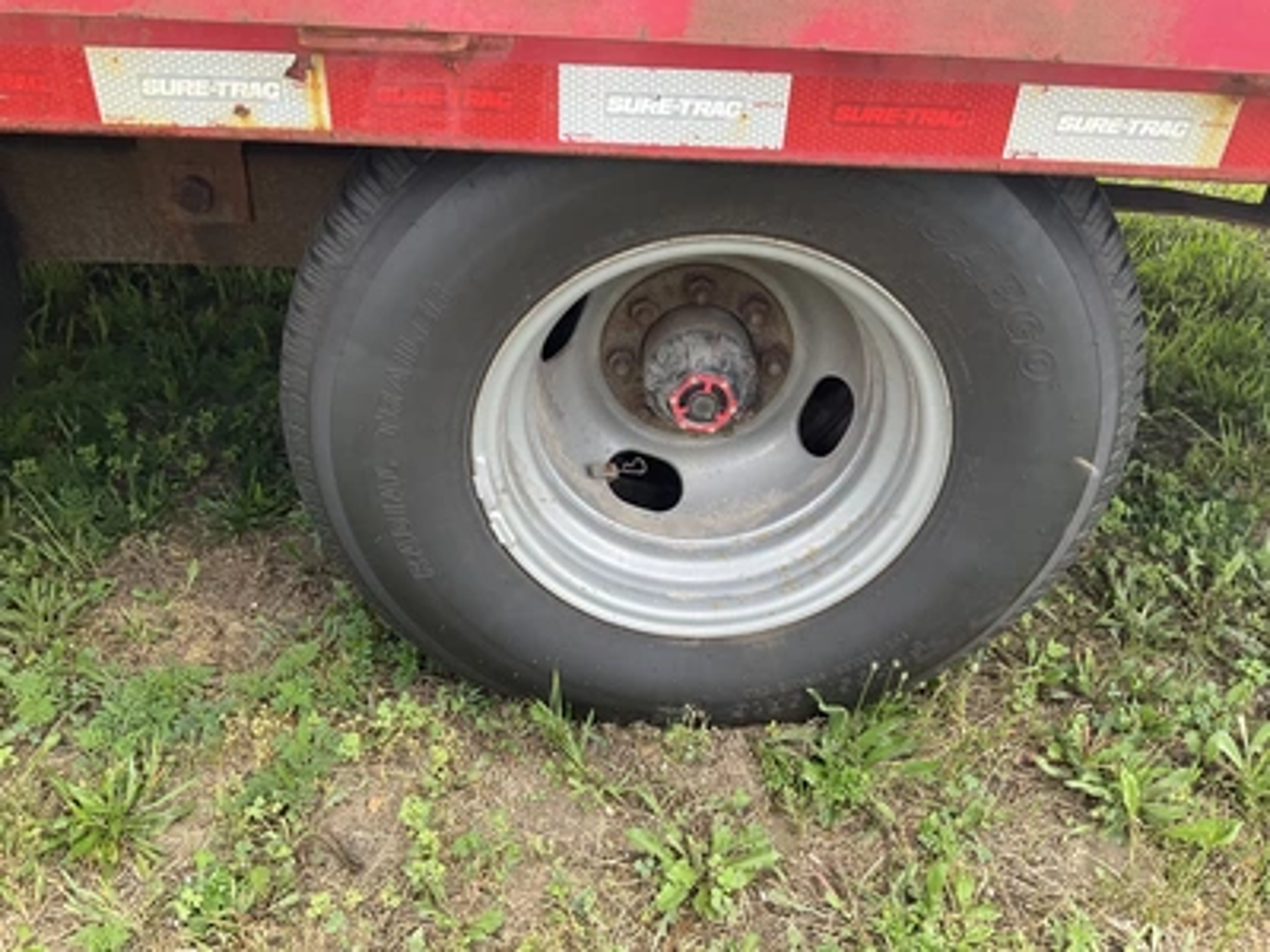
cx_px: 635
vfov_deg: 48.2
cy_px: 476
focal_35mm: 29
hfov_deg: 61.7
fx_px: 1064
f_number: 1.8
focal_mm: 3
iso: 25
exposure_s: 1/122
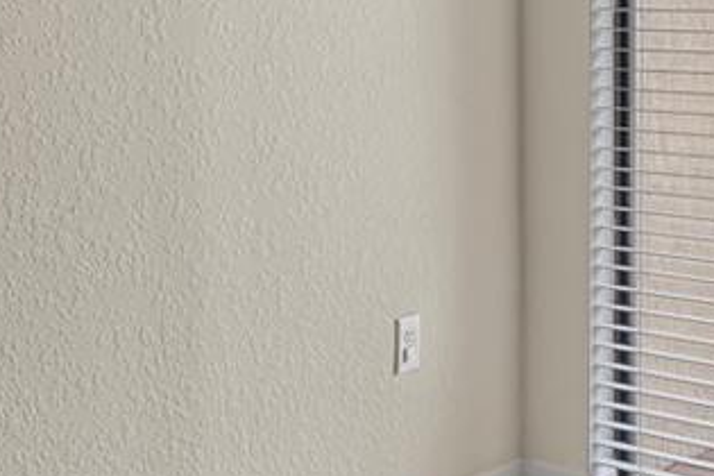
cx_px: 401
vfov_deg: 18.7
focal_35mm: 71
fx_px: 1408
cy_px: 11
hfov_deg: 28.4
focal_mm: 14
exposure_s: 1/15
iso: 720
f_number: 9
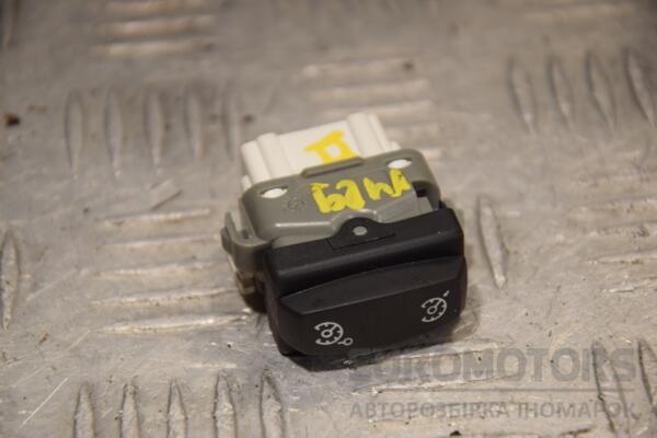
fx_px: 2874
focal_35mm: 158
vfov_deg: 8.7
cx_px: 328
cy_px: 219
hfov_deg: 13.0
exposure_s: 1/125
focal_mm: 105
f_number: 6.3
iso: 400
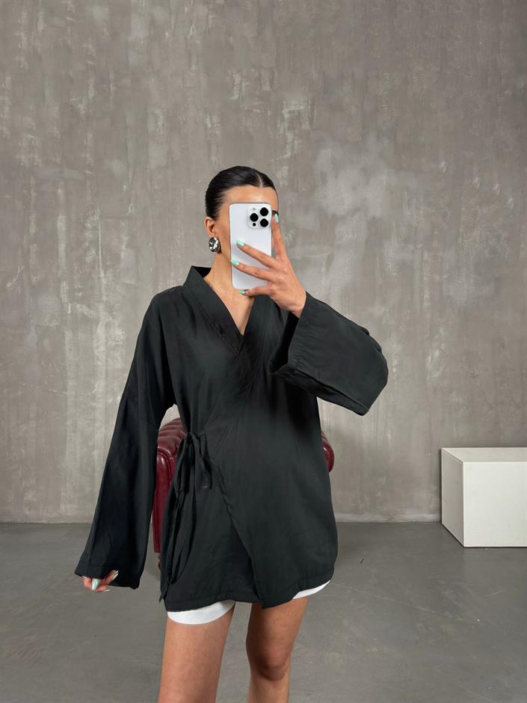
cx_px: 264
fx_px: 487
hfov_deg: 56.8
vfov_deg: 71.6
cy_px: 352
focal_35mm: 24
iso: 160
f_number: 1.78
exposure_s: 1/121
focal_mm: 6.76
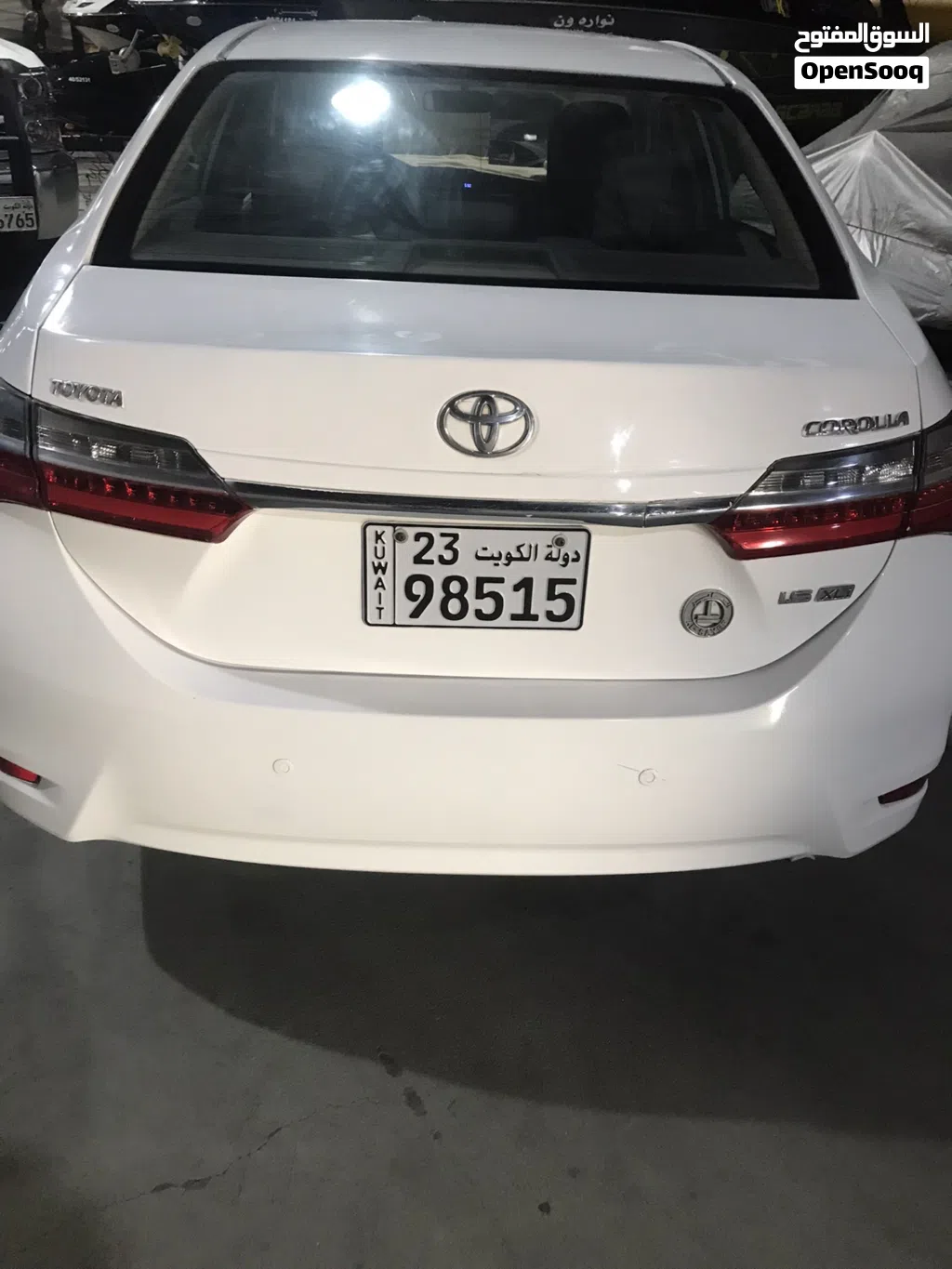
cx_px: 476
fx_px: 1027
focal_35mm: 28
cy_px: 634
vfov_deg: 63.4
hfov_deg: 49.8
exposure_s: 1/17
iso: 100
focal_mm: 3.99
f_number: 1.8
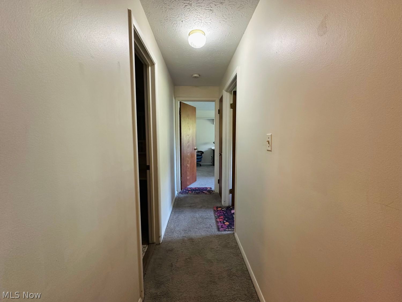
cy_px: 151
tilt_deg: -5.2
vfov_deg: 85.7
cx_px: 201
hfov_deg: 102.1
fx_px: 163
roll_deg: +0.0
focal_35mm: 14
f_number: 2.2
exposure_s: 1/60
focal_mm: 2.22
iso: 400
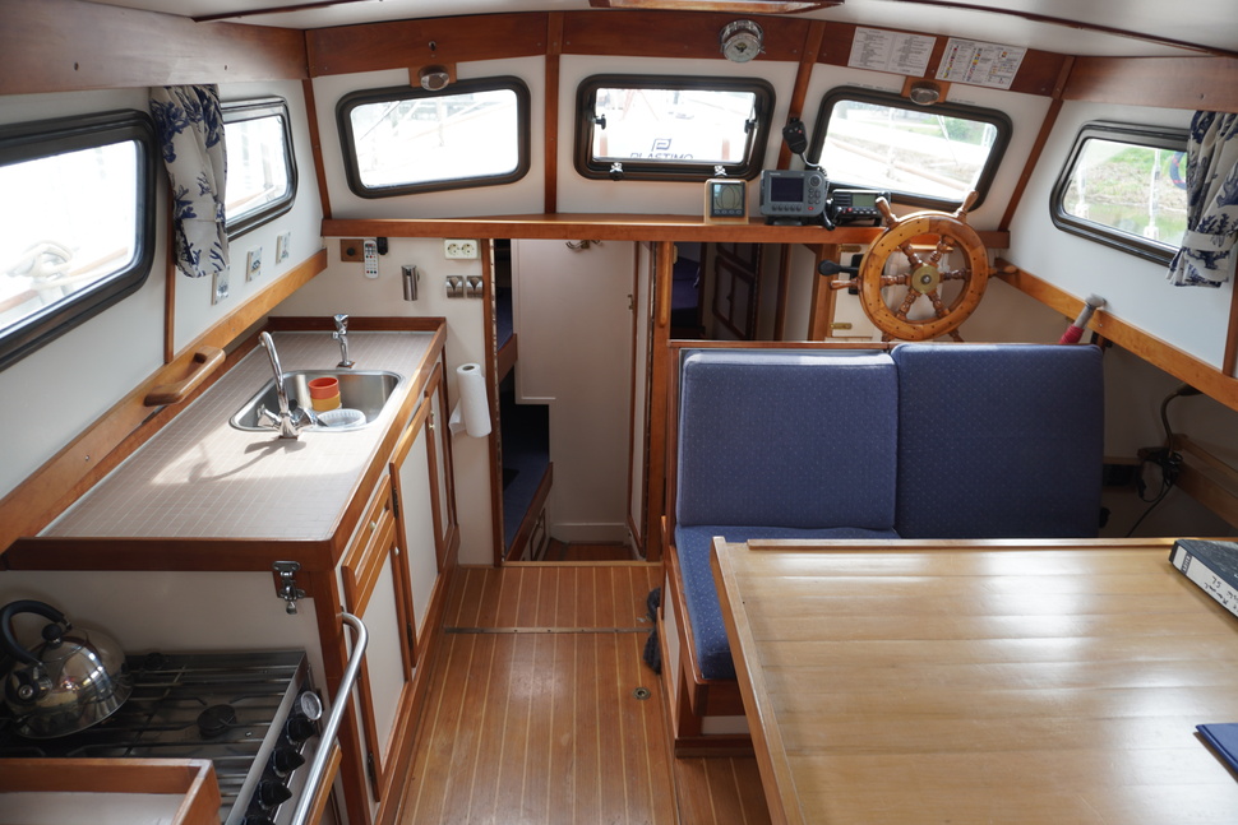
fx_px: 825
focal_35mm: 24
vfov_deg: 53.2
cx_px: 619
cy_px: 412
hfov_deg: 73.7
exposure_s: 1/60
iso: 125
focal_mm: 16
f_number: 4
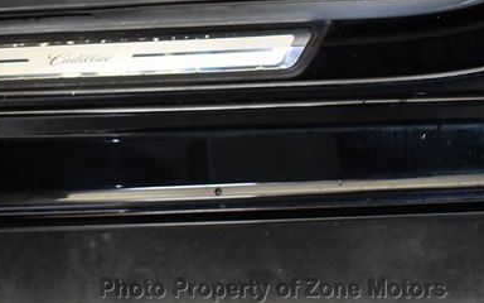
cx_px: 84
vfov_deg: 18.9
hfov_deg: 29.4
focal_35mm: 68
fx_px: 897
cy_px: 43
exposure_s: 1/100
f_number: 4
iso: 3200
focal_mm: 27
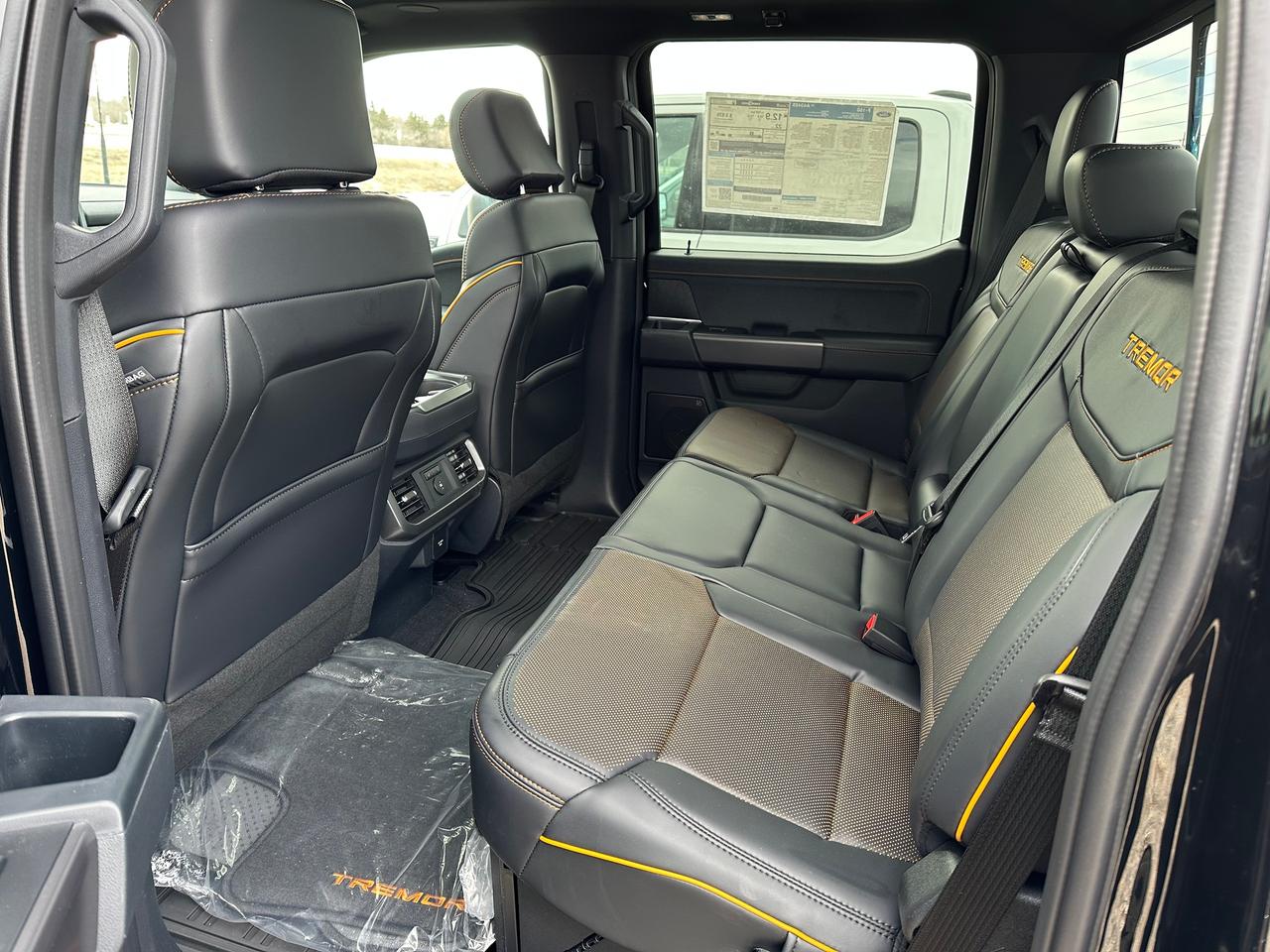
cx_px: 635
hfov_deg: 71.6
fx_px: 881
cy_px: 476
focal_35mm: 24
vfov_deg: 56.8
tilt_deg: -19.0
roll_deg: -3.8
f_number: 1.78
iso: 100
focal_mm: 6.86
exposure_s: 1/121
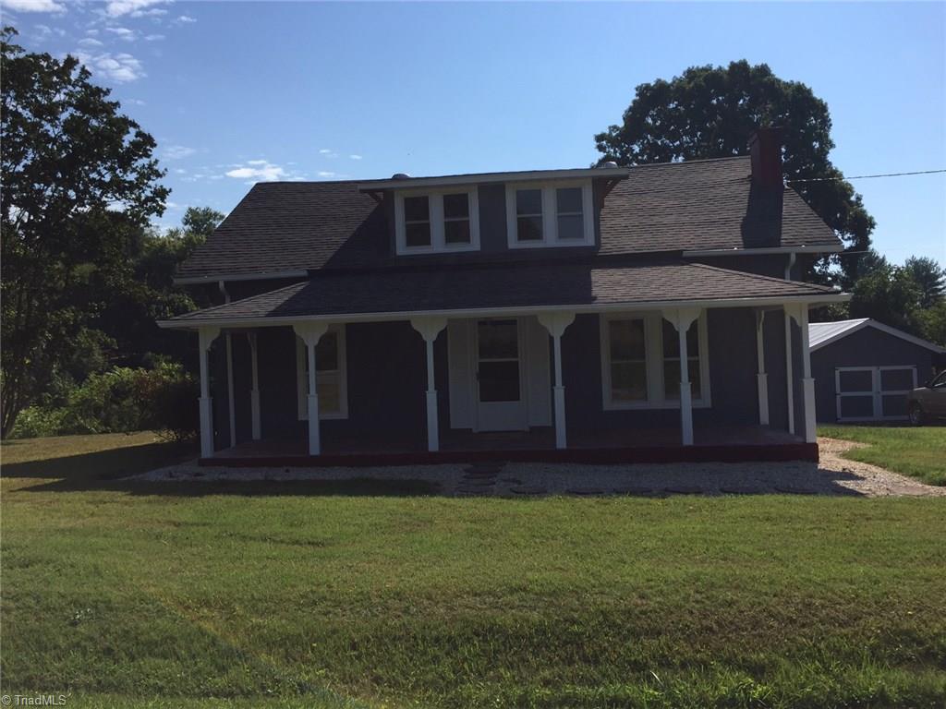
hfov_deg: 61.7
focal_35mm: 29
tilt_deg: +0.6
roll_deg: +0.2
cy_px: 354
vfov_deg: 48.2
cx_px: 473
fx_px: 793
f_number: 2.2
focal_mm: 4.15
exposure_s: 1/3049
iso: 32
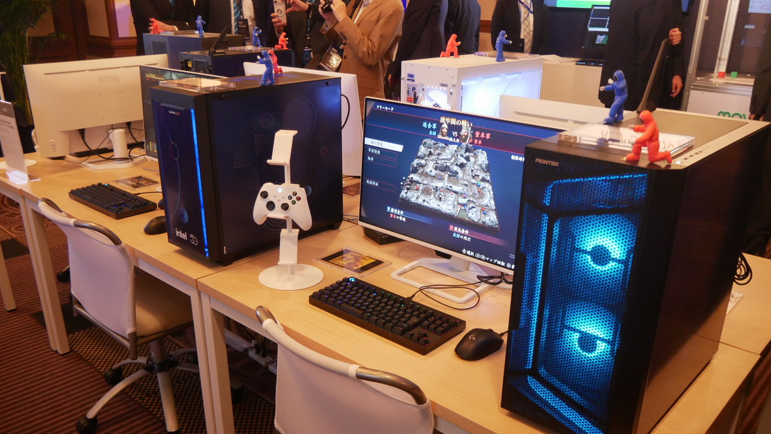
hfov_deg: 62.6
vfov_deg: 37.5
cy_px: 275
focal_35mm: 31
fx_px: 634
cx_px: 380
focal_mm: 14
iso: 1250
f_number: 3.5
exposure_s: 1/60
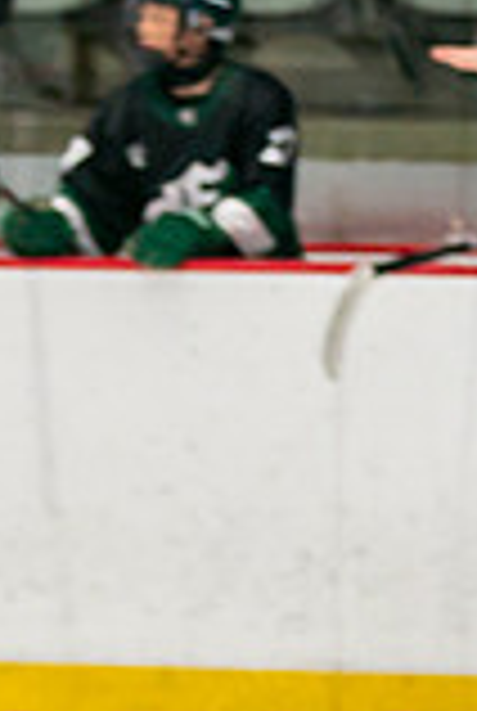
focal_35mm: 758
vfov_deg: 2.7
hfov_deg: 1.8
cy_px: 718
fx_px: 14999
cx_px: -179
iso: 640
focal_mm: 135
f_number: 3.2
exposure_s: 1/640
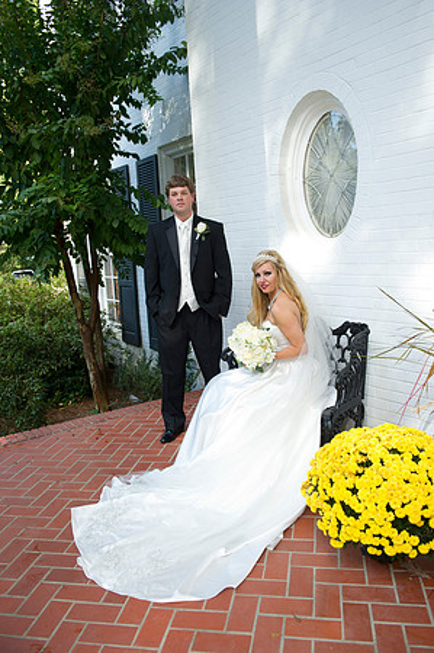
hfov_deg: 42.2
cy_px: 326
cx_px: 217
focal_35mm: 31
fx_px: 562
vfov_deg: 60.3
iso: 400
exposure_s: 1/200
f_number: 5
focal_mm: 31
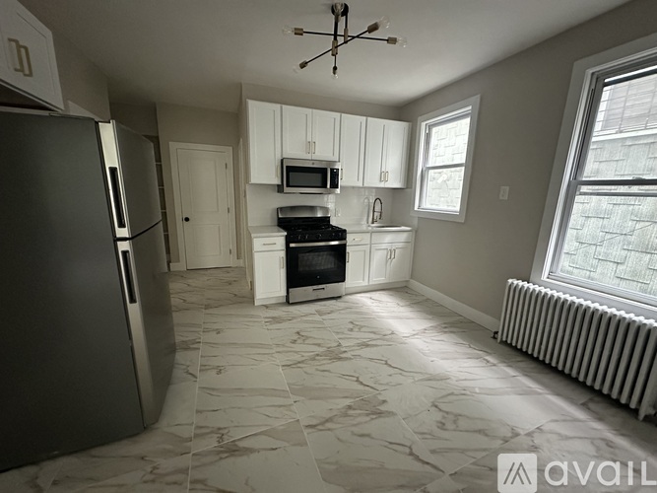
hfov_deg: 102.1
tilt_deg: -11.5
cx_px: 328
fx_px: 266
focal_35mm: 14
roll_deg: -2.0
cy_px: 246
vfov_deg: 85.7
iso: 1000
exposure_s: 1/60
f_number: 2.2
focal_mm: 2.22
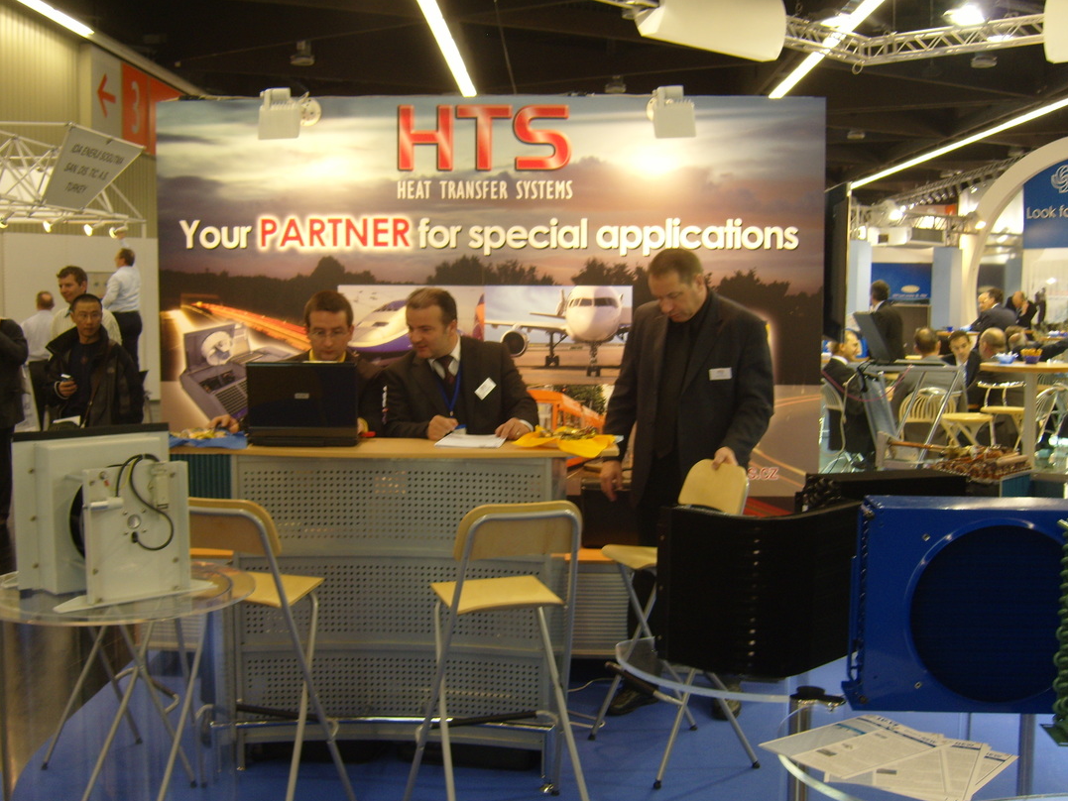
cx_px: 484
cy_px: 429
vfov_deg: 36.8
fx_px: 1203
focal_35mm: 39
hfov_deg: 47.8
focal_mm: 7.4
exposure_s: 1/30
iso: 97
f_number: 2.8
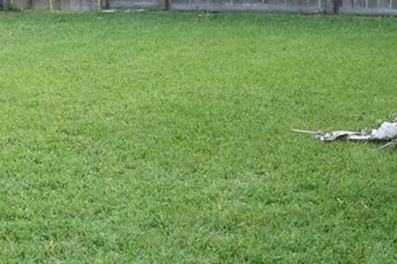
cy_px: 41
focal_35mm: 105
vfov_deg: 13.0
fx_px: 1157
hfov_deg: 18.8
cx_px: -19
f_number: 5.6
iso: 640
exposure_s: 1/125
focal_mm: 14
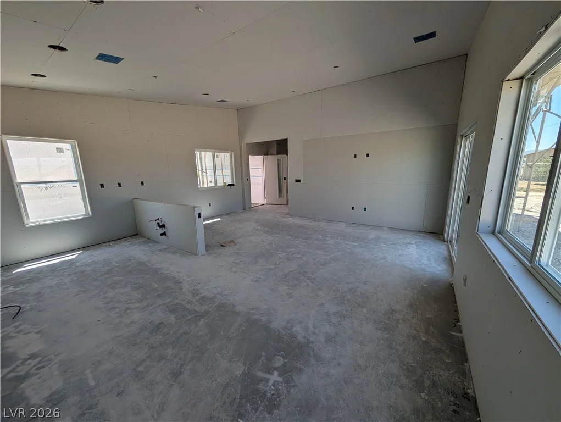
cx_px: 280
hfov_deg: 110.5
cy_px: 211
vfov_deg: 94.6
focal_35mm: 12
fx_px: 195
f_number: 1.7
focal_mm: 2.02
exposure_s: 1/464
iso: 50
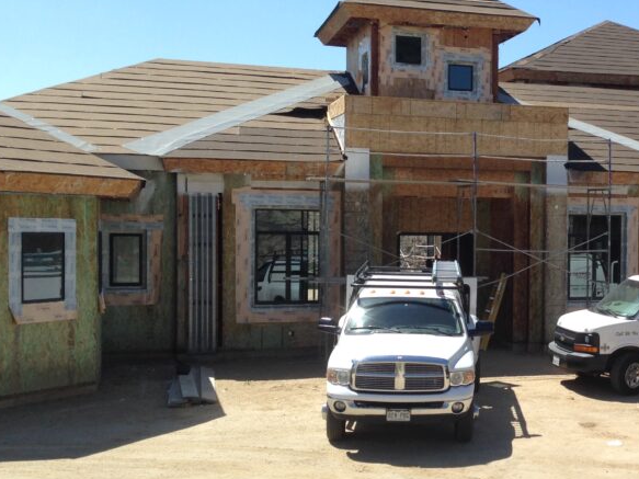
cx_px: 549
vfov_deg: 25.2
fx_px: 1070
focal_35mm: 58
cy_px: 254
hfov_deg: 32.0
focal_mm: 4.12
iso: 50
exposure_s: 1/1232
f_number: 2.4
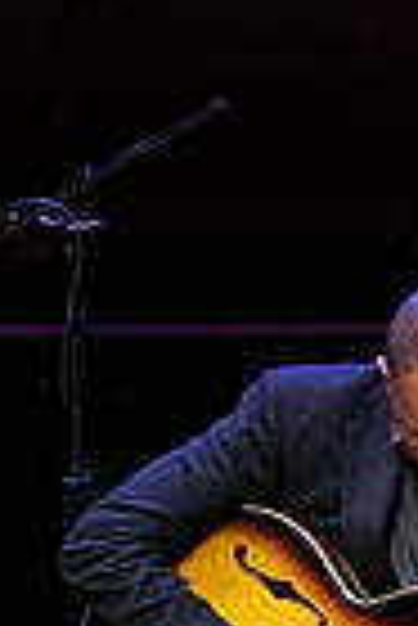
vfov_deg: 1.4
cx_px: -207
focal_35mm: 1514
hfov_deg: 0.9
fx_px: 26301
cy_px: 477
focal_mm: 247
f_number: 8
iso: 4000
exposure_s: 1/320
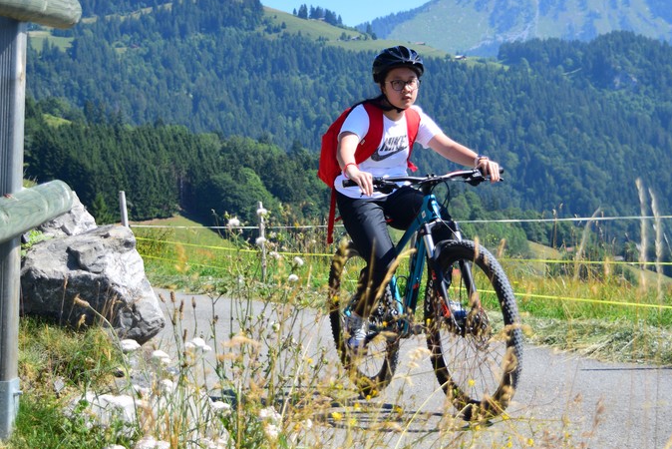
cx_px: 367
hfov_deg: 25.4
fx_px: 1489
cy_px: 165
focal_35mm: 80
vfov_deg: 17.1
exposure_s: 1/1250
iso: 280
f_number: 4.5
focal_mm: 35
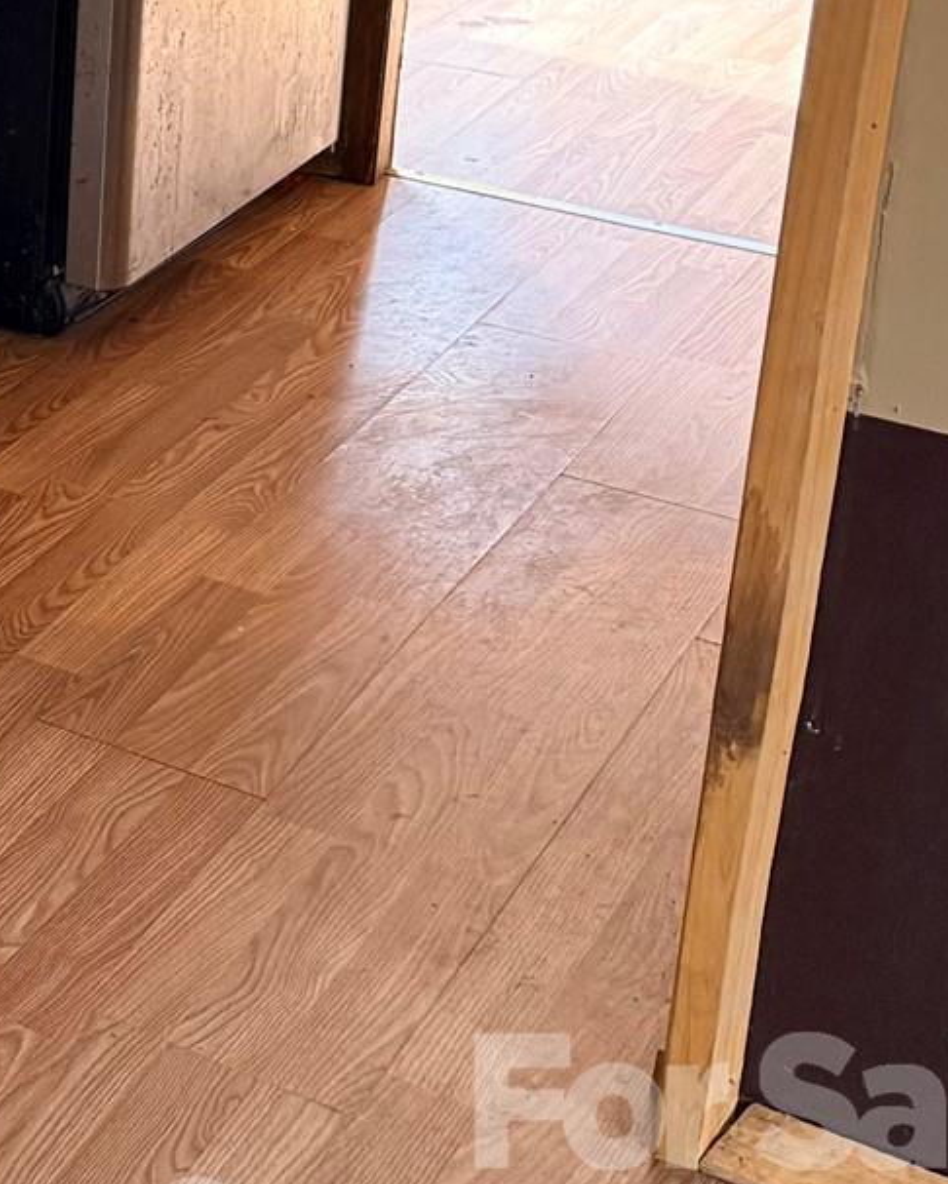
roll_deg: +1.2
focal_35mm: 79
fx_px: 2769
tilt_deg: -15.0
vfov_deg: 22.9
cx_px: -901
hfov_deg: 15.7
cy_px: -82
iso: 320
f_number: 1.78
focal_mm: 6.76
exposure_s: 1/60
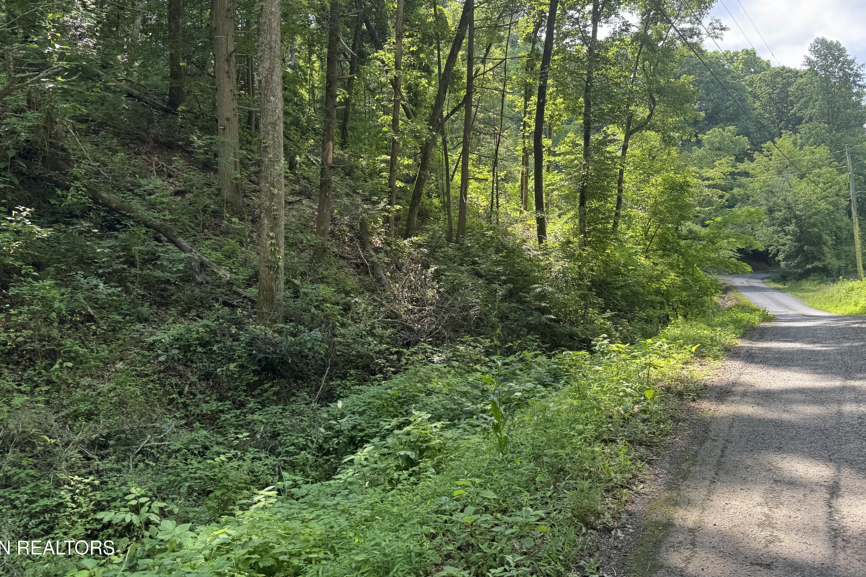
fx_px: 625
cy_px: 241
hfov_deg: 69.4
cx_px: 423
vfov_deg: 49.3
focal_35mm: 26
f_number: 1.78
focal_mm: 6.76
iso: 80
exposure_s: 1/368
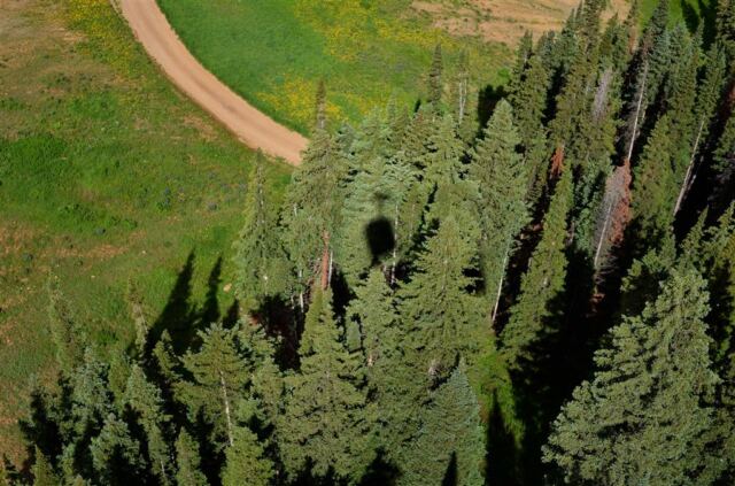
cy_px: 243
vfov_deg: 25.6
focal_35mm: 52
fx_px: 1069
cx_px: 368
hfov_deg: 37.9
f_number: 8
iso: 100
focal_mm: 35
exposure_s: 1/250
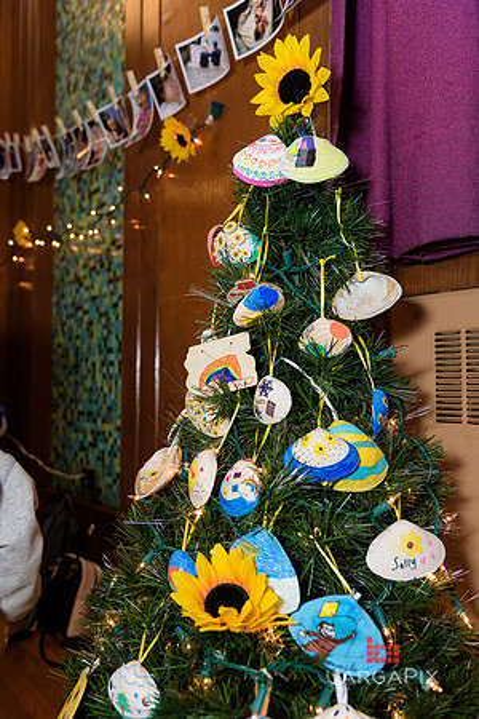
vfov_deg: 61.9
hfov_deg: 43.6
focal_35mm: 30
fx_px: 599
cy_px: 360
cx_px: 240
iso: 400
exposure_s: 1/125
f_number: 4
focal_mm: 30
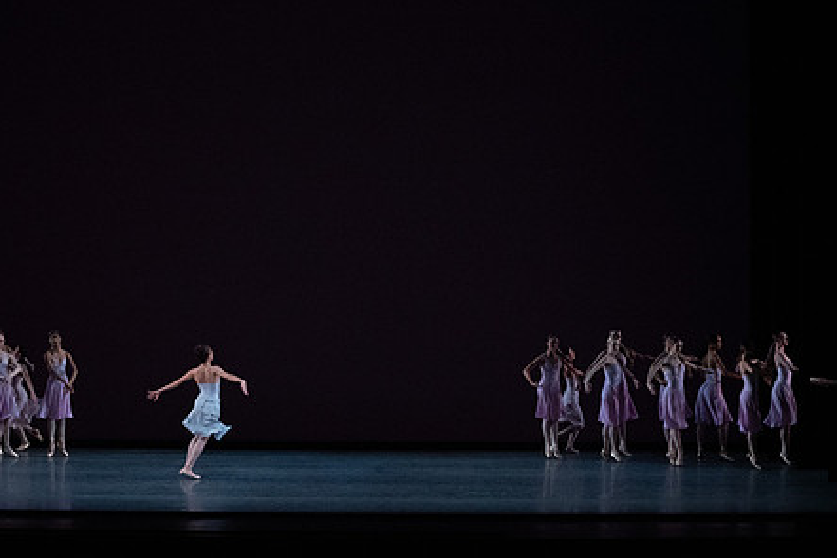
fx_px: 2139
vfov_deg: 14.9
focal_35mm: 92
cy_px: 272
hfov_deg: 22.1
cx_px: 306
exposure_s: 1/400
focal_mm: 70
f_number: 13
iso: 12800
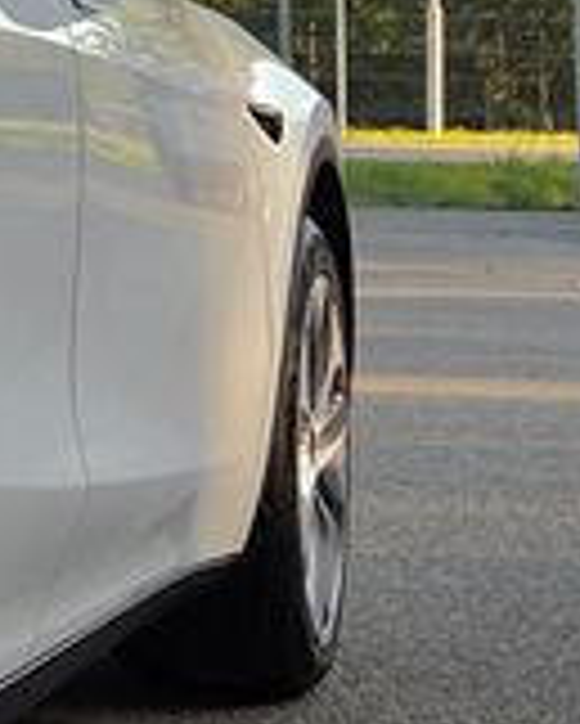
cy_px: -49
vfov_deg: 13.2
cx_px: -1241
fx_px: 3065
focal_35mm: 143
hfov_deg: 8.7
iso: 80
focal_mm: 5.4
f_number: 1.8
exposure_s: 1/1636
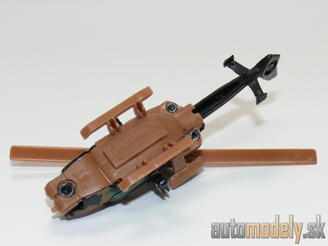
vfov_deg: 18.2
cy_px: 123
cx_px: 164
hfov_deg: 24.1
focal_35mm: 81
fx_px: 768
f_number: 4
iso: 100
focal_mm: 11.8
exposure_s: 1/30
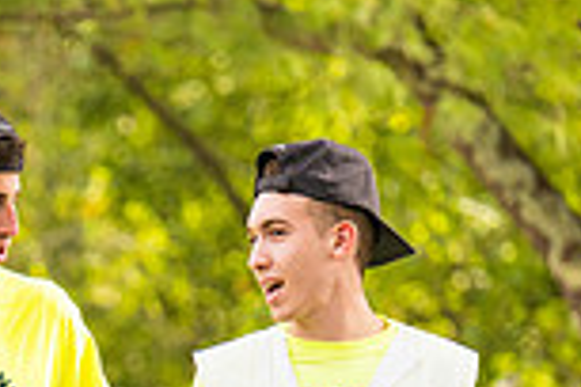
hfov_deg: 3.2
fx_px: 10409
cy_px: 628
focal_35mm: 645
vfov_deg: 2.1
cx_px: -144
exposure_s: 1/1000
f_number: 2.8
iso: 500
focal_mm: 170
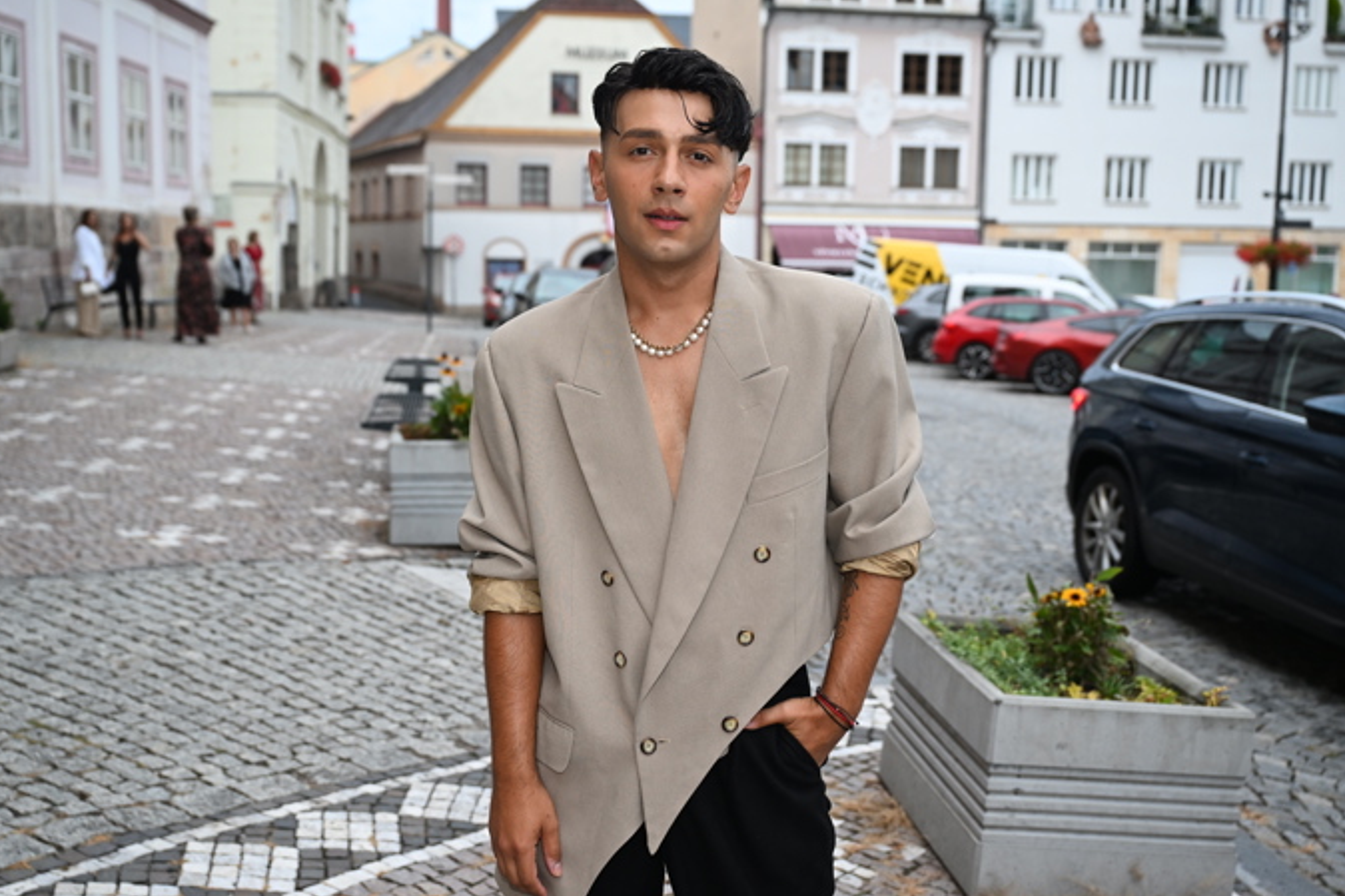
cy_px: 449
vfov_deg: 31.9
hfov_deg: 46.4
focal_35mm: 42
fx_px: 1569
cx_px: 661
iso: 1250
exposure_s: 1/160
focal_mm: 41
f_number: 4
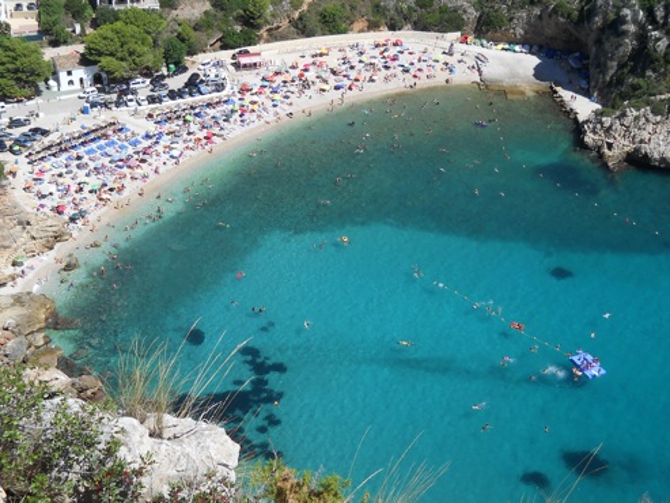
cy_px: 252
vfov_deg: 26.1
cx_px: 335
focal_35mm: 56
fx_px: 1084
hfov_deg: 34.3
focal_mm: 9.24
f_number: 3.6
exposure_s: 1/800
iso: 80
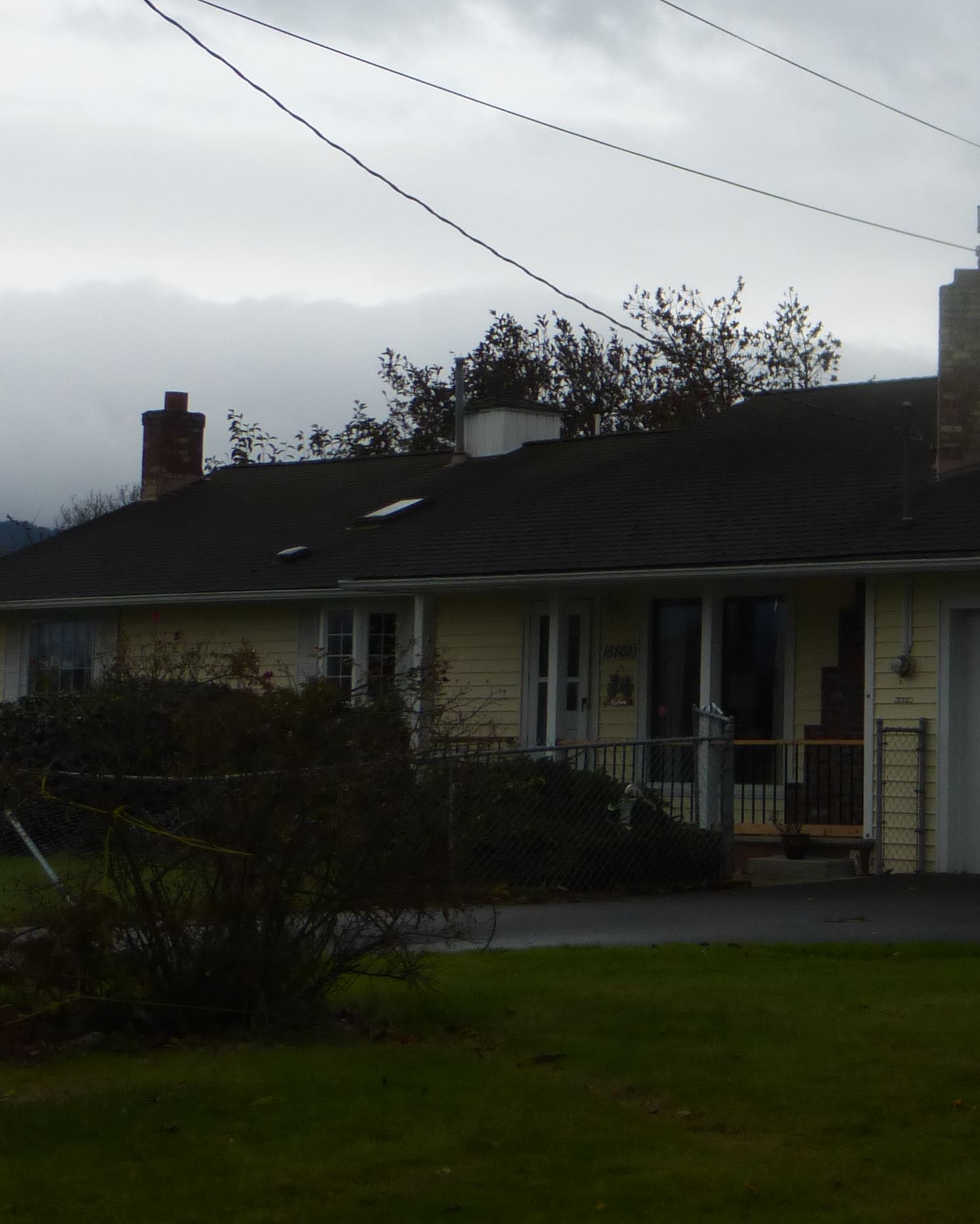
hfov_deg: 15.9
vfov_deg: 20.2
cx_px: 1061
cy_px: 268
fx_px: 3408
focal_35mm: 94
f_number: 3.9
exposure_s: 1/500
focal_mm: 6.9
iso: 100
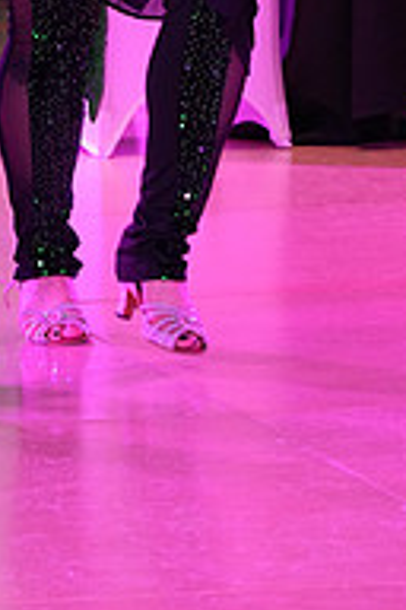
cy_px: -286
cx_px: -49
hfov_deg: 4.9
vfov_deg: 7.3
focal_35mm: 278
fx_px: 4702
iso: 2500
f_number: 5.6
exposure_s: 1/250
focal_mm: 92
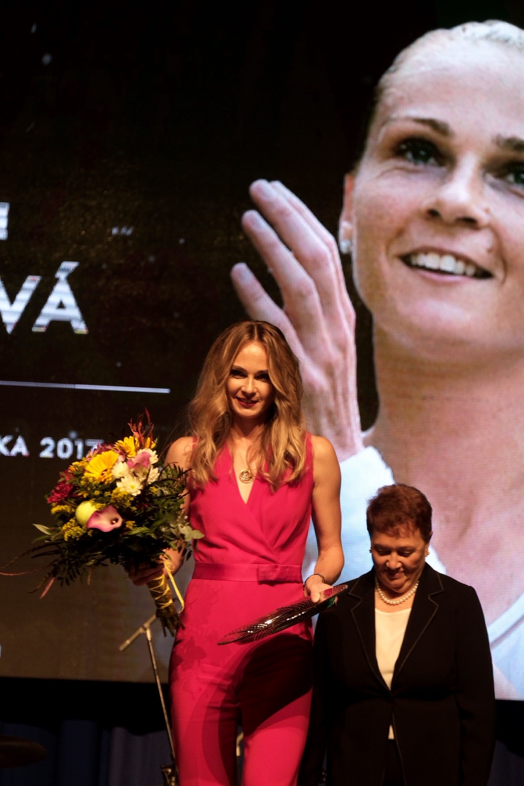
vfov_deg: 16.8
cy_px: 395
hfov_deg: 11.2
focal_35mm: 122
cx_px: 264
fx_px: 2663
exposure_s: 1/125
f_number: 2.8
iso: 1250
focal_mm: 80.4
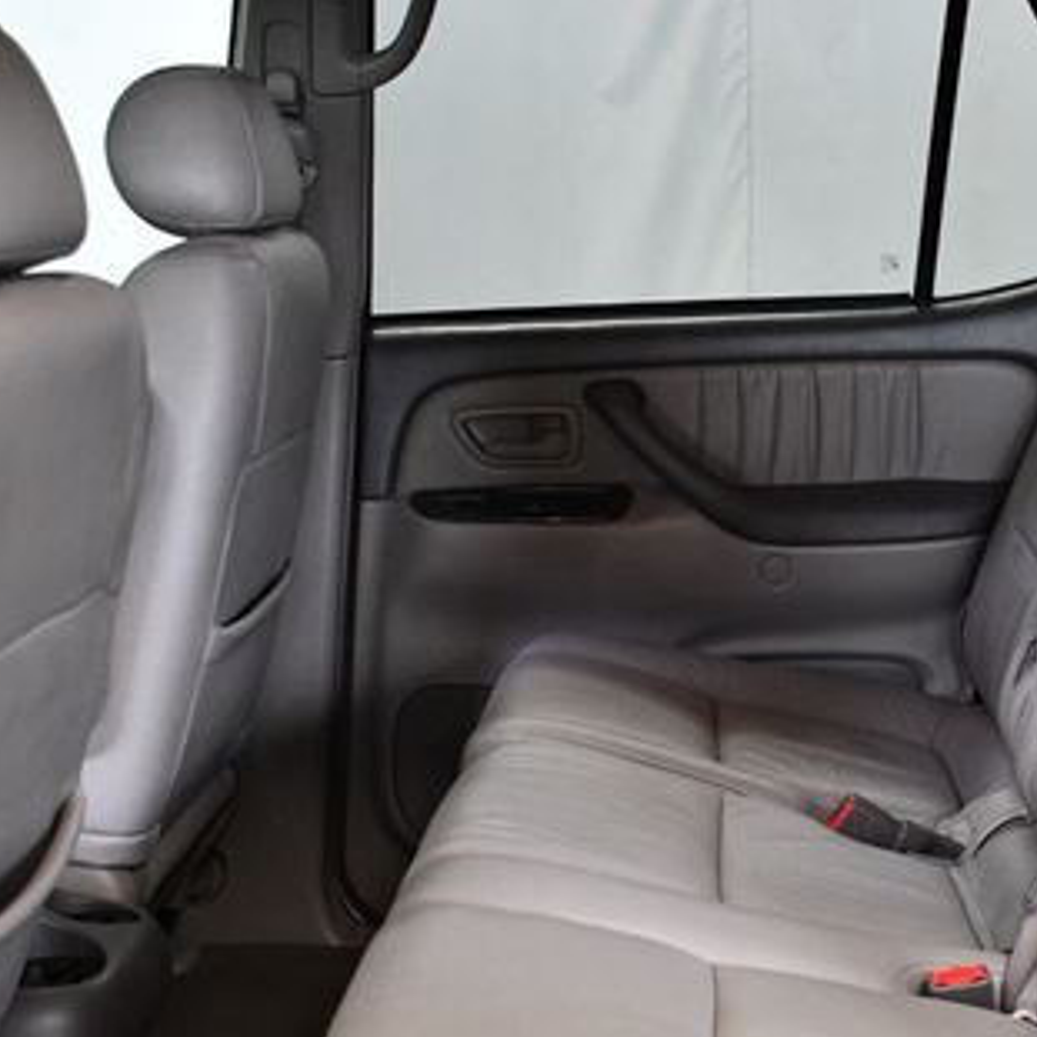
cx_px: 854
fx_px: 2135
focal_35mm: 63
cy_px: 600
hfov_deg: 26.7
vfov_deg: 27.3
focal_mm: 24
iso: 3200
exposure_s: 1/125
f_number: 4
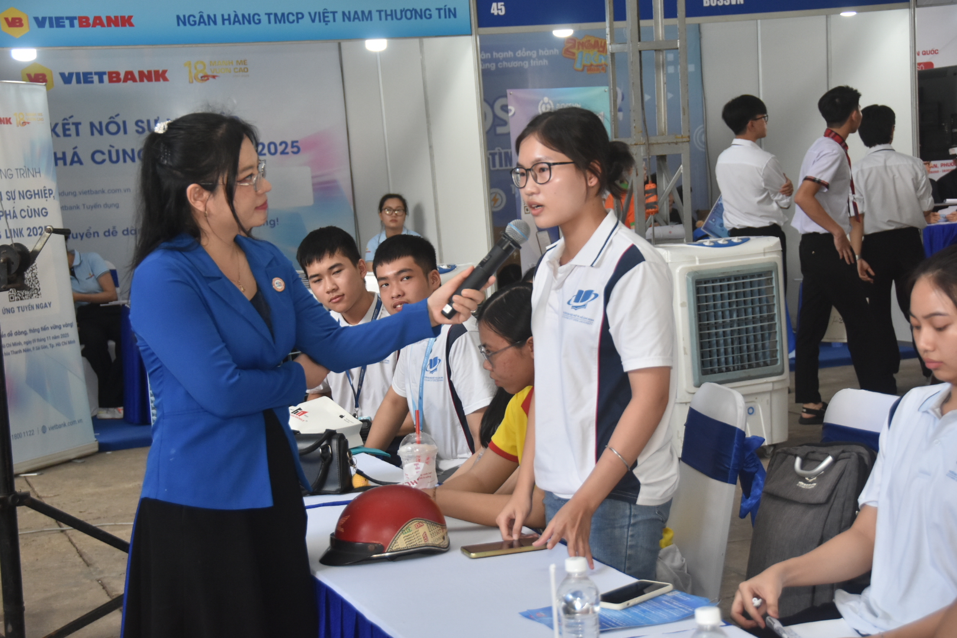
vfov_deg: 20.6
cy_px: 319
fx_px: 1754
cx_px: 478
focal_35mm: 66
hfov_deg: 30.5
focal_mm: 44
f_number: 4.5
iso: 1000
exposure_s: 1/250
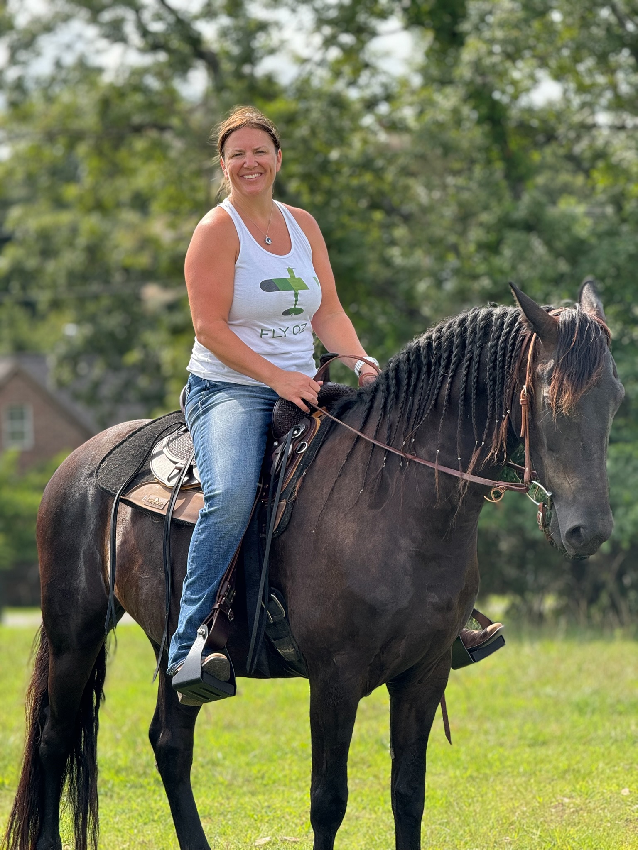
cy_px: 425
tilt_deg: -2.6
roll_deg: +2.2
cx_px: 319
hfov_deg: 12.3
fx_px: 2949
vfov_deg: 16.4
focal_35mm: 120
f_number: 2.8
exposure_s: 1/253
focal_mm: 15.66
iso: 50
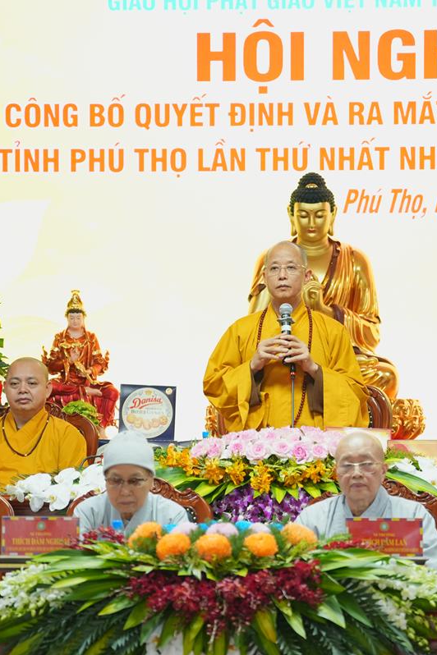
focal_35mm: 170
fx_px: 3095
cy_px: 328
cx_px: 268
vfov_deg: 12.1
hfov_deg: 8.1
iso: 2000
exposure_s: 1/125
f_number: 2.8
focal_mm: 113
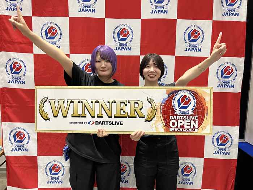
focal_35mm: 26
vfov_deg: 53.1
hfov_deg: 67.3
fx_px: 190
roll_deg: -0.5
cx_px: 126
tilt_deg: -8.6
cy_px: 95
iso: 250
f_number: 1.6
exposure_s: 1/50
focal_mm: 5.1
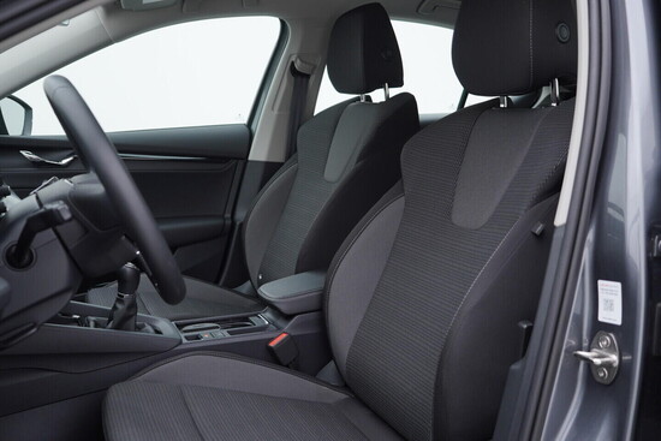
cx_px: 330
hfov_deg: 53.1
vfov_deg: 36.9
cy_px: 220
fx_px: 661
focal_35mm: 36
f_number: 3.2
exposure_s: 1/50
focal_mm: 24
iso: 125
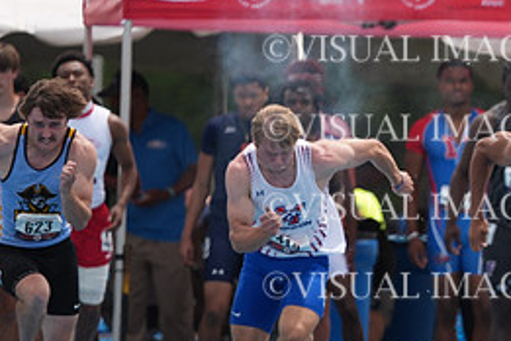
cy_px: 246
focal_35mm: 1331
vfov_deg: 1.0
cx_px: 546
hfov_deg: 1.5
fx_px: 18891
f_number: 6.3
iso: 500
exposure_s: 1/1600
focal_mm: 600
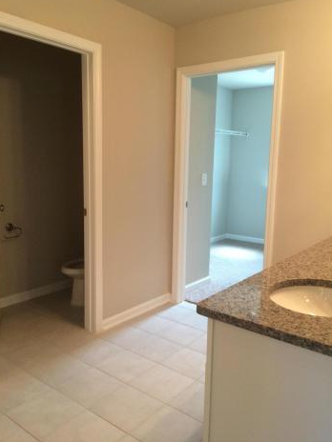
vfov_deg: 60.0
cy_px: 216
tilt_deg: -8.9
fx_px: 384
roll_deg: -0.1
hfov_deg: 46.8
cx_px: 166
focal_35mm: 30
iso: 125
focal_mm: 4.15
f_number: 2.2
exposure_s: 1/30
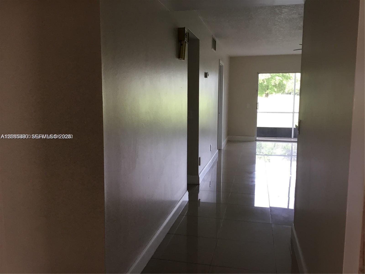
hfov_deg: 58.4
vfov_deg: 45.4
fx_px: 327
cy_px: 137
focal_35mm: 31
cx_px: 182
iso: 50
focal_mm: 3.3
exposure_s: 1/30
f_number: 2.4
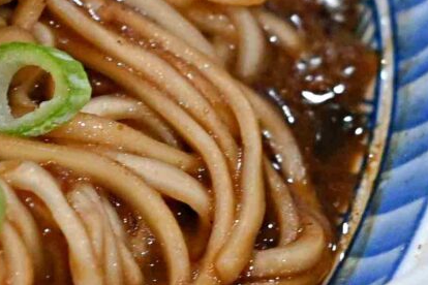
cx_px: -313
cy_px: 93
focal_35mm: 464
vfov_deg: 3.0
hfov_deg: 4.4
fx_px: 5516
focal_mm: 50
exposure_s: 1/200
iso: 900
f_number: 3.2
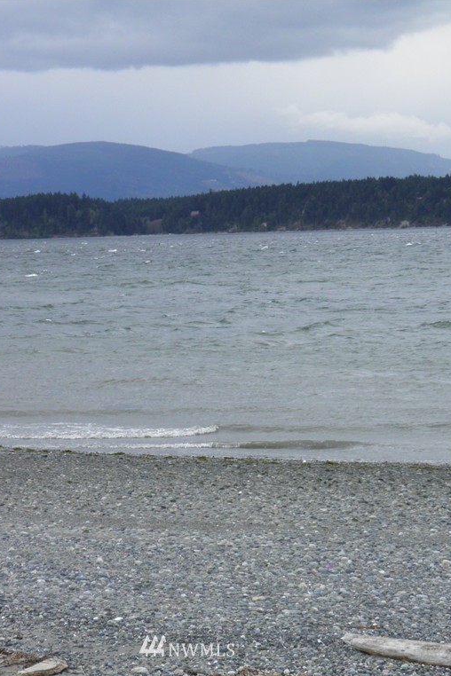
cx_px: 189
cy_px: 339
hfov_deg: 13.4
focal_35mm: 102
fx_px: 1917
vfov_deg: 20.0
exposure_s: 1/100
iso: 50
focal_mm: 13.2
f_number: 5.5
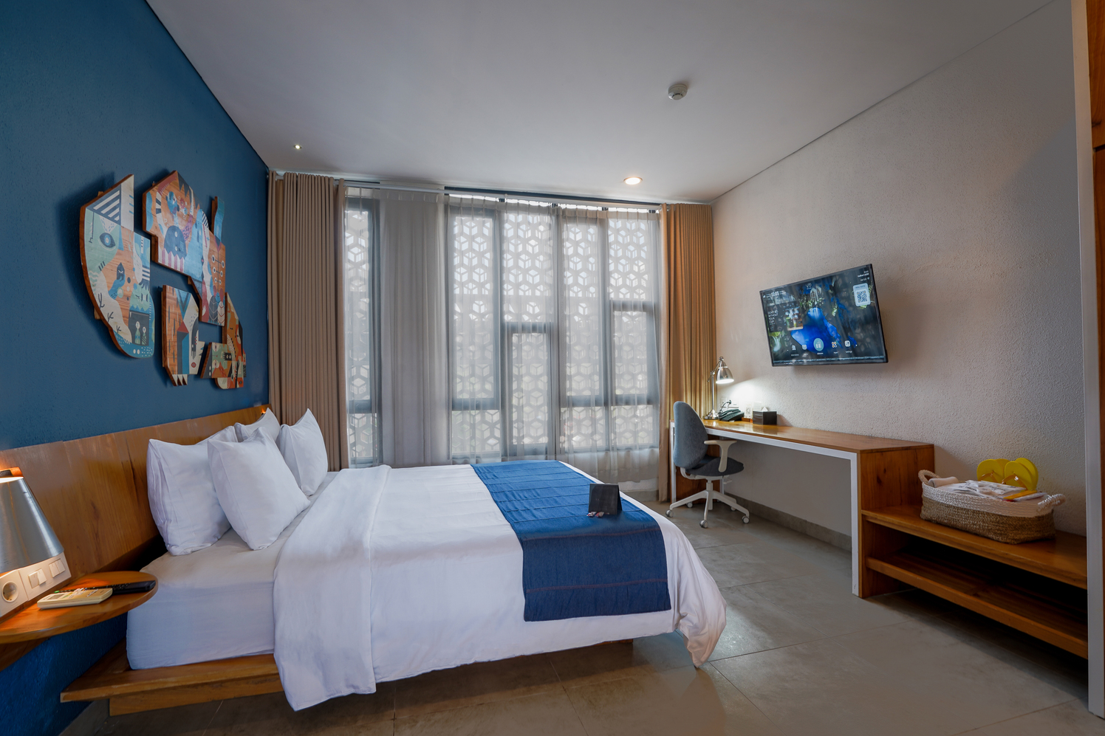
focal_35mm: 16
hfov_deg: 96.7
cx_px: 552
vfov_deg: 73.7
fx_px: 491
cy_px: 368
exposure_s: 1/1.25
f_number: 10
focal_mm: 16
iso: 100
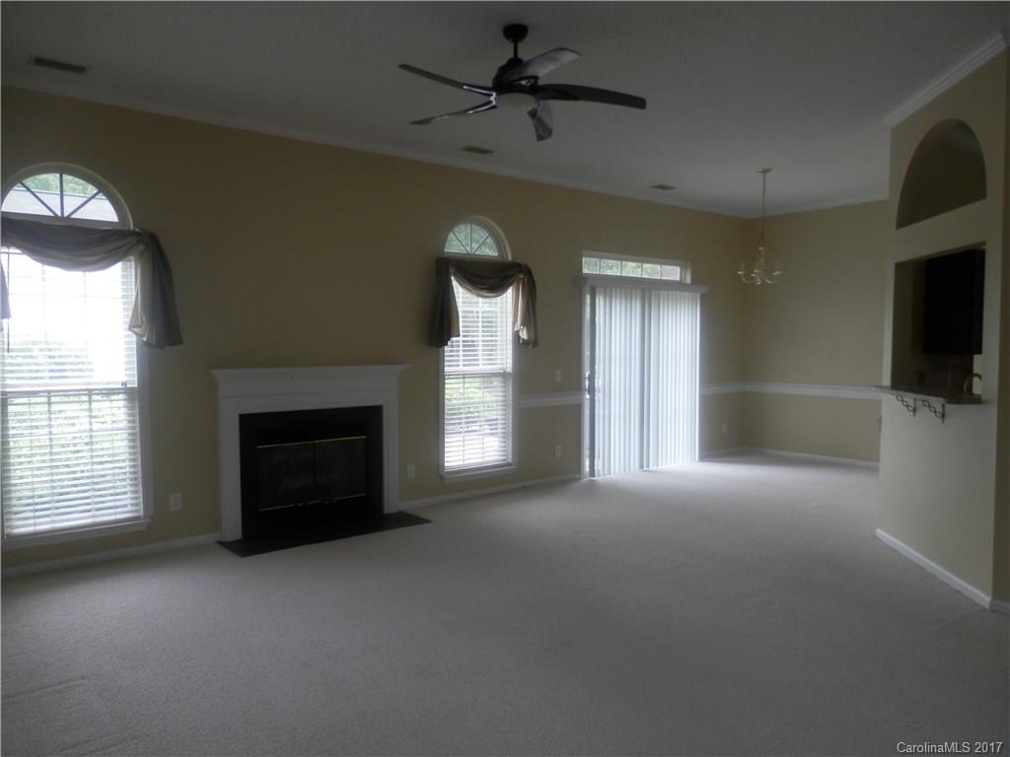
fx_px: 729
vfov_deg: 54.9
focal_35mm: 25
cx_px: 505
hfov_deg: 69.4
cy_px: 378
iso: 80
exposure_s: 1/50
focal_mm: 4.5
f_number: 3
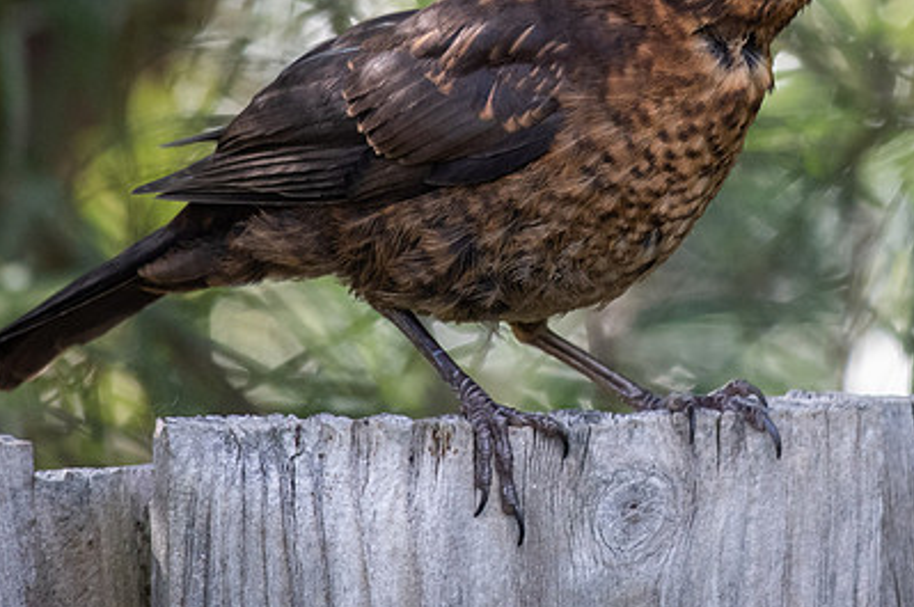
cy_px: -112
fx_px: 40496
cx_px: 693
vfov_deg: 0.9
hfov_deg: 1.3
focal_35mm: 1597
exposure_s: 1/320
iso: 720
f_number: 5.6
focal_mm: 500
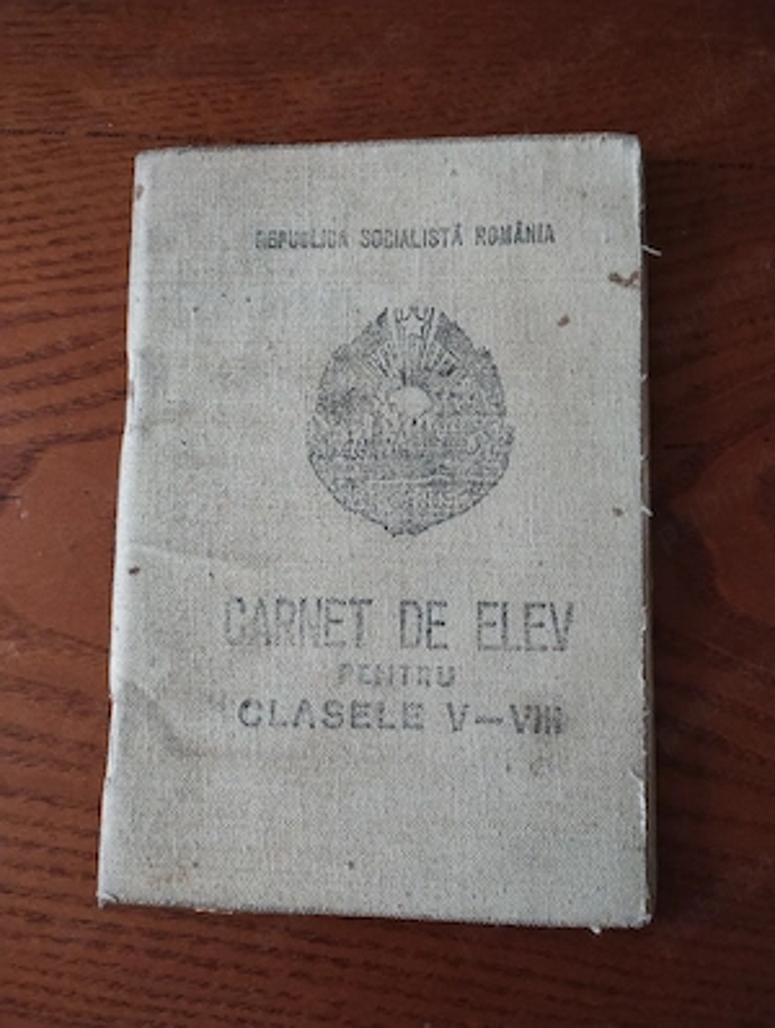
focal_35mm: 28
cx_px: 388
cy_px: 514
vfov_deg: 63.4
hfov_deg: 49.9
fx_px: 833
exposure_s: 1/14.3
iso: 4316
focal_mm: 4.27
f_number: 1.8
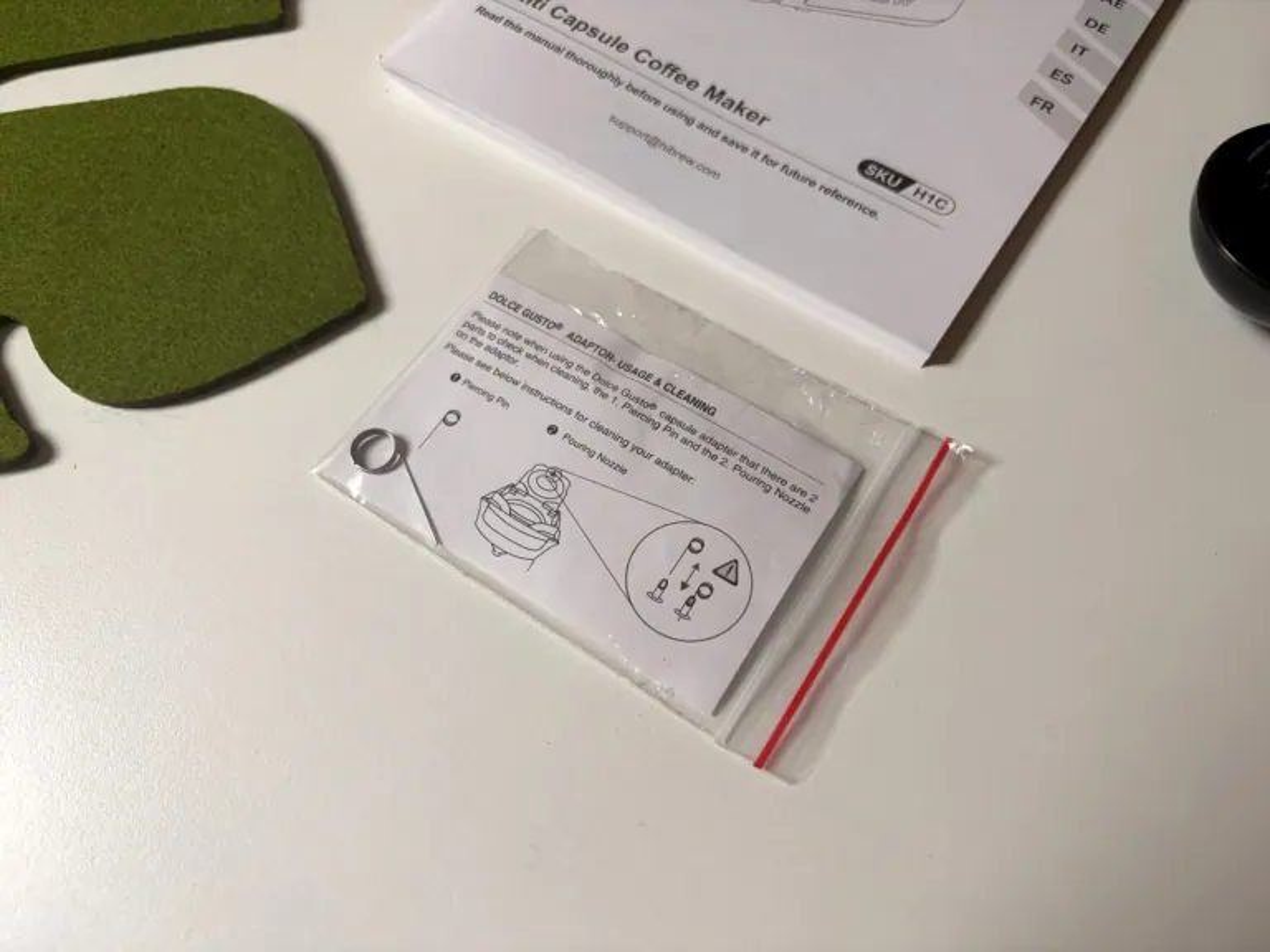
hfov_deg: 67.3
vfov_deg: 53.1
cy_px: 476
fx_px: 954
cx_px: 635
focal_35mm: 26
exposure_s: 1/121
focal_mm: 5.96
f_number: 1.6
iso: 64
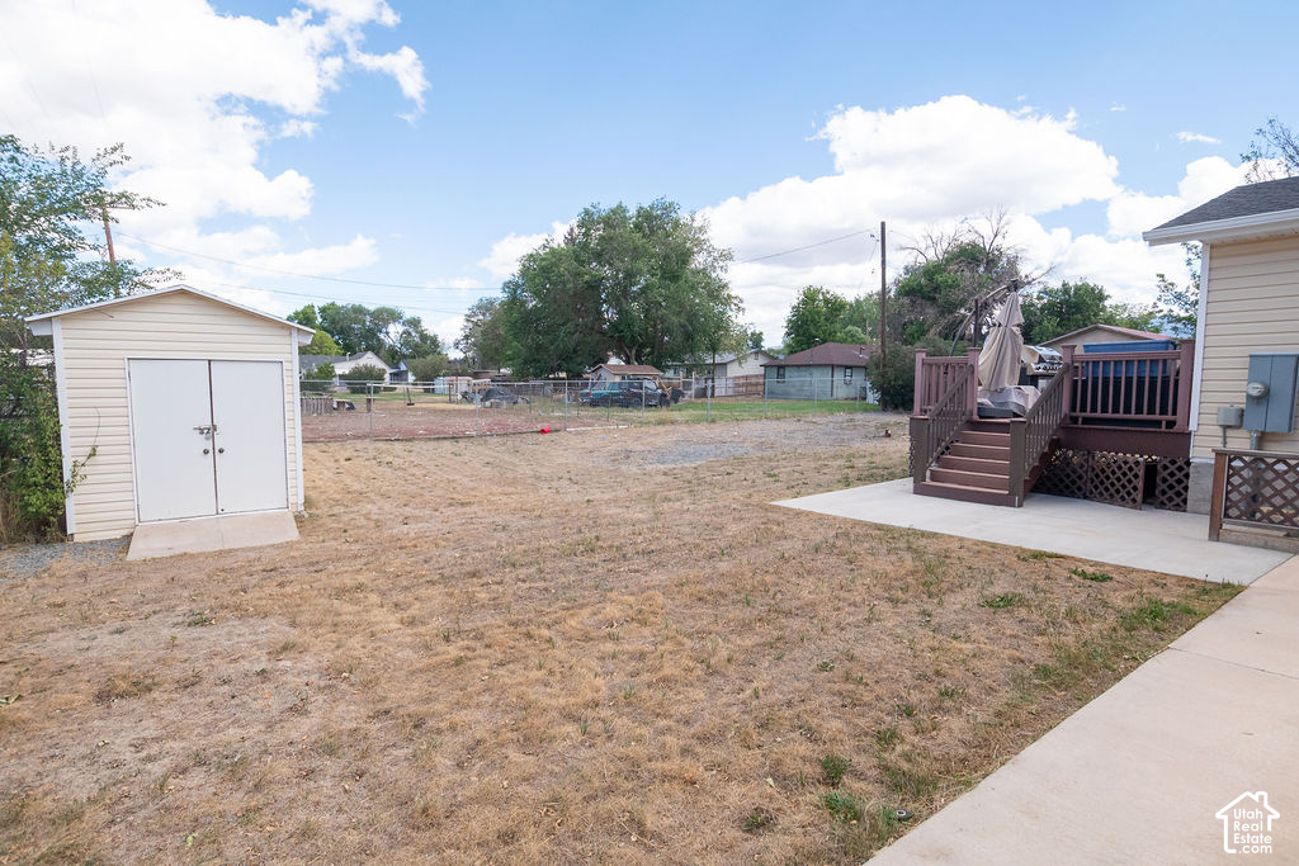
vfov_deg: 70.1
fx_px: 618
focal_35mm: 17
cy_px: 433
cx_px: 650
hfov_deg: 92.9
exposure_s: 1/1600
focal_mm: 11.5
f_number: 5
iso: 500
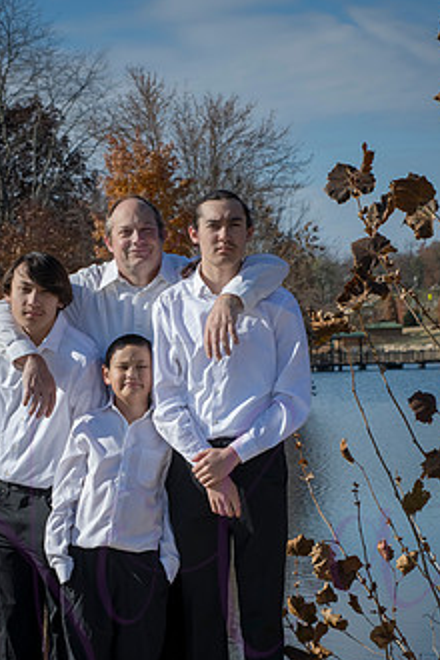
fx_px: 1998
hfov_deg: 12.6
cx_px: 178
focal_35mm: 109
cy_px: 430
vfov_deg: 18.7
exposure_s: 1/800
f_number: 11
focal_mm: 80
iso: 400
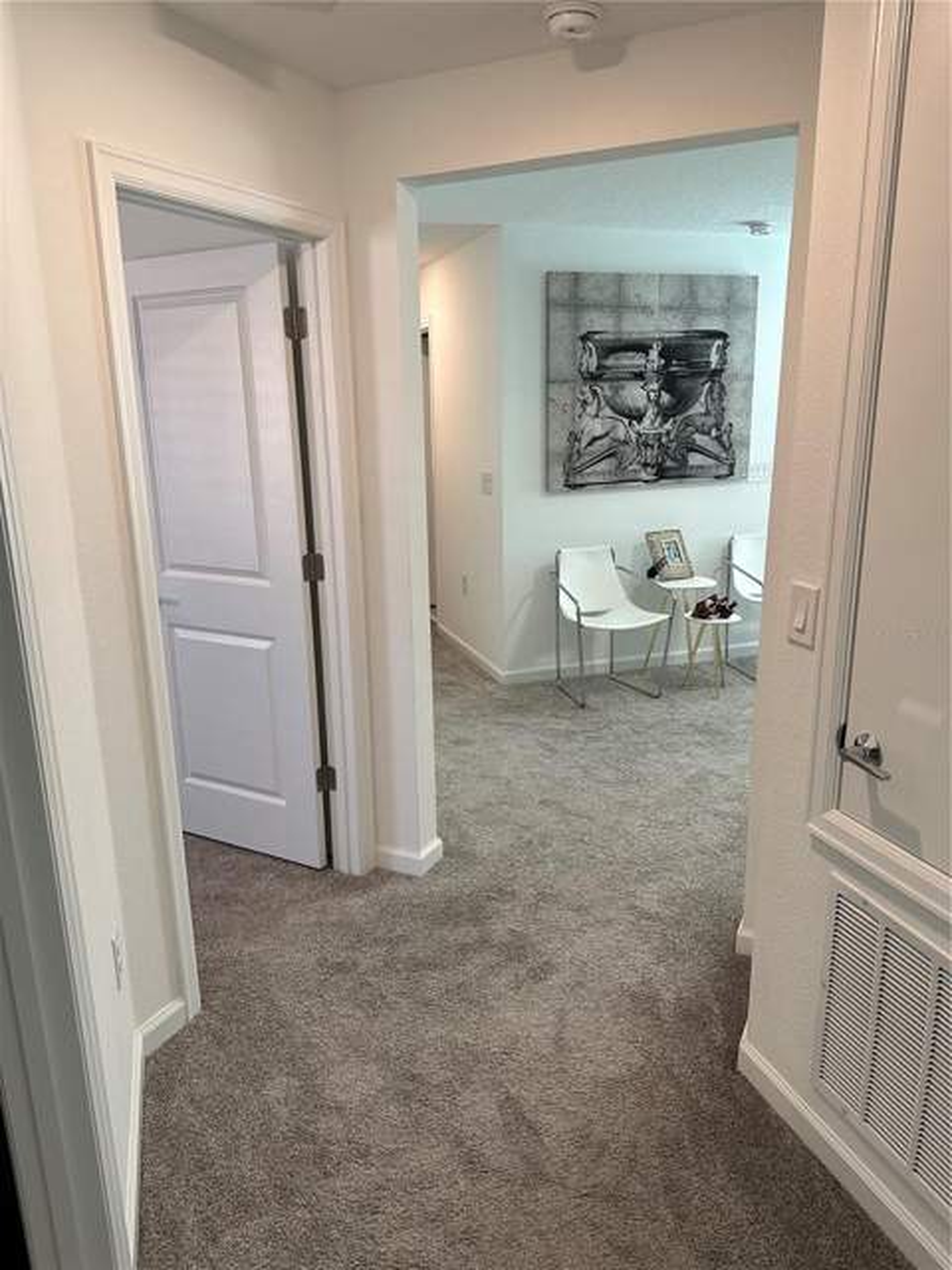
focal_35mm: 24
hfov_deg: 56.8
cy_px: 635
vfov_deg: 71.6
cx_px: 476
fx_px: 880
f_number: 1.78
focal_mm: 6.86
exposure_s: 1/120
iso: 125
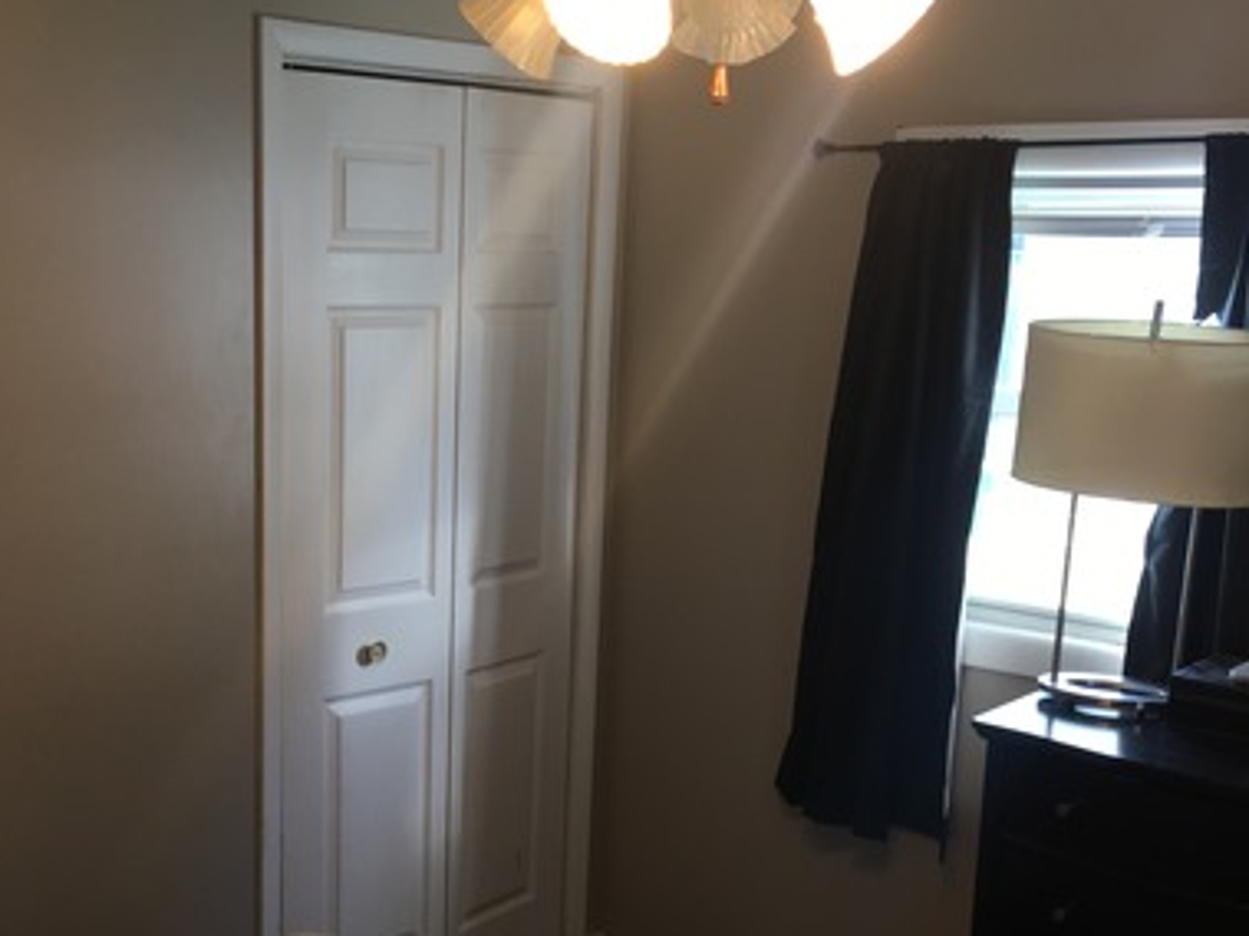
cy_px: 676
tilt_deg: -15.1
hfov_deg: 38.6
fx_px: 1767
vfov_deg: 29.3
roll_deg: -1.5
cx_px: 458
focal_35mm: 49
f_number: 2.2
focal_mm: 4.15
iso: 40
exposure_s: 1/30
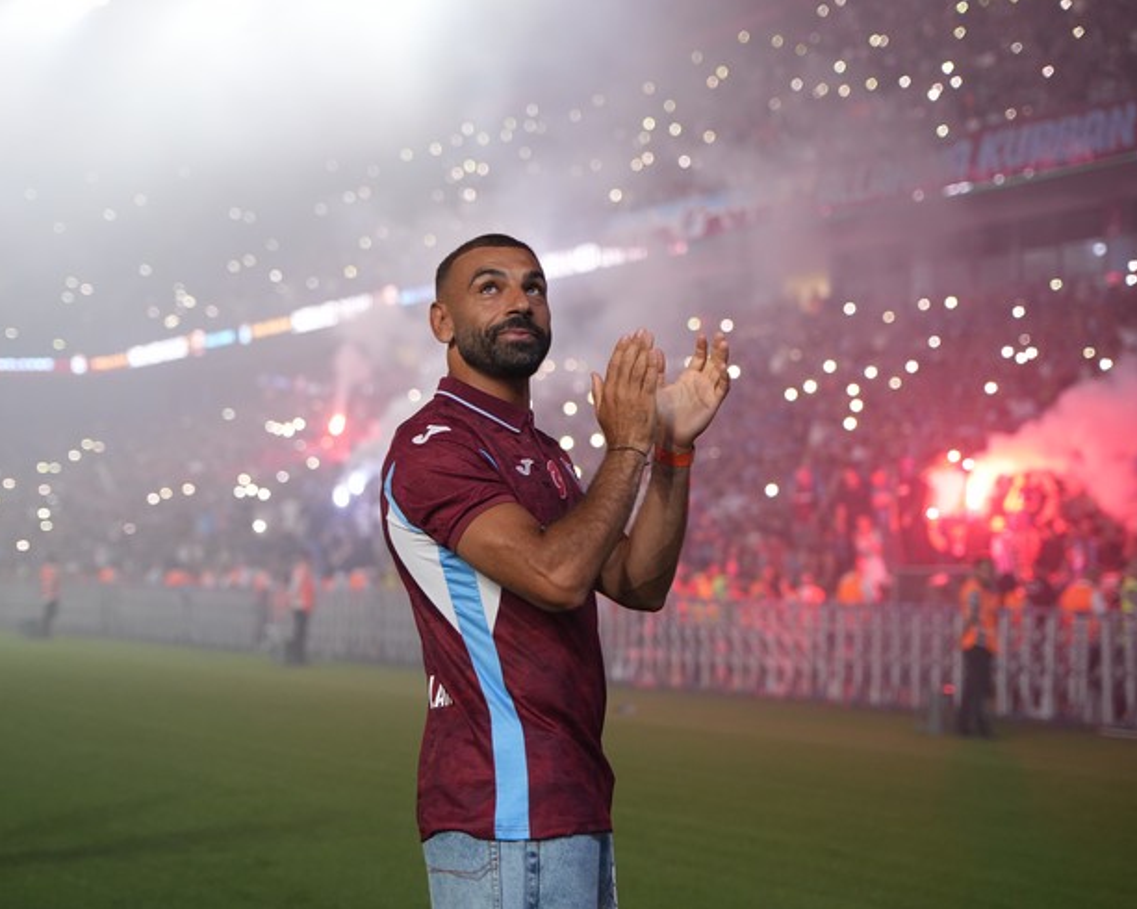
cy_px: 455
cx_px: 532
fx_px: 2288
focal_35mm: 68
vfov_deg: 22.5
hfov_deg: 27.9
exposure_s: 1/320
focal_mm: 60
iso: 3200
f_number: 2.8
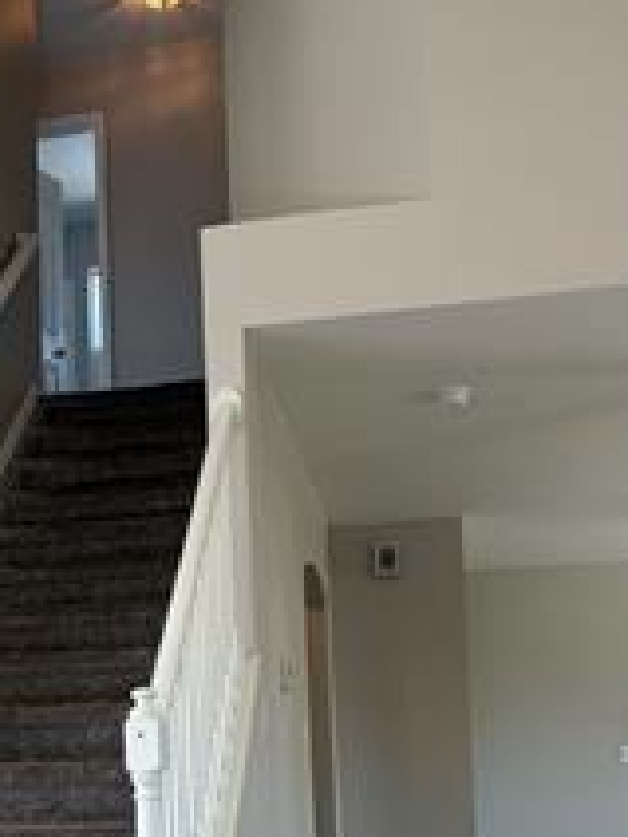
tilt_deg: +6.2
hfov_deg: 24.1
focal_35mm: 59
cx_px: 67
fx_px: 1427
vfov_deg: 31.8
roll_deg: +1.5
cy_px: 675
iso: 64
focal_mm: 5.96
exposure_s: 1/120
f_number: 1.6
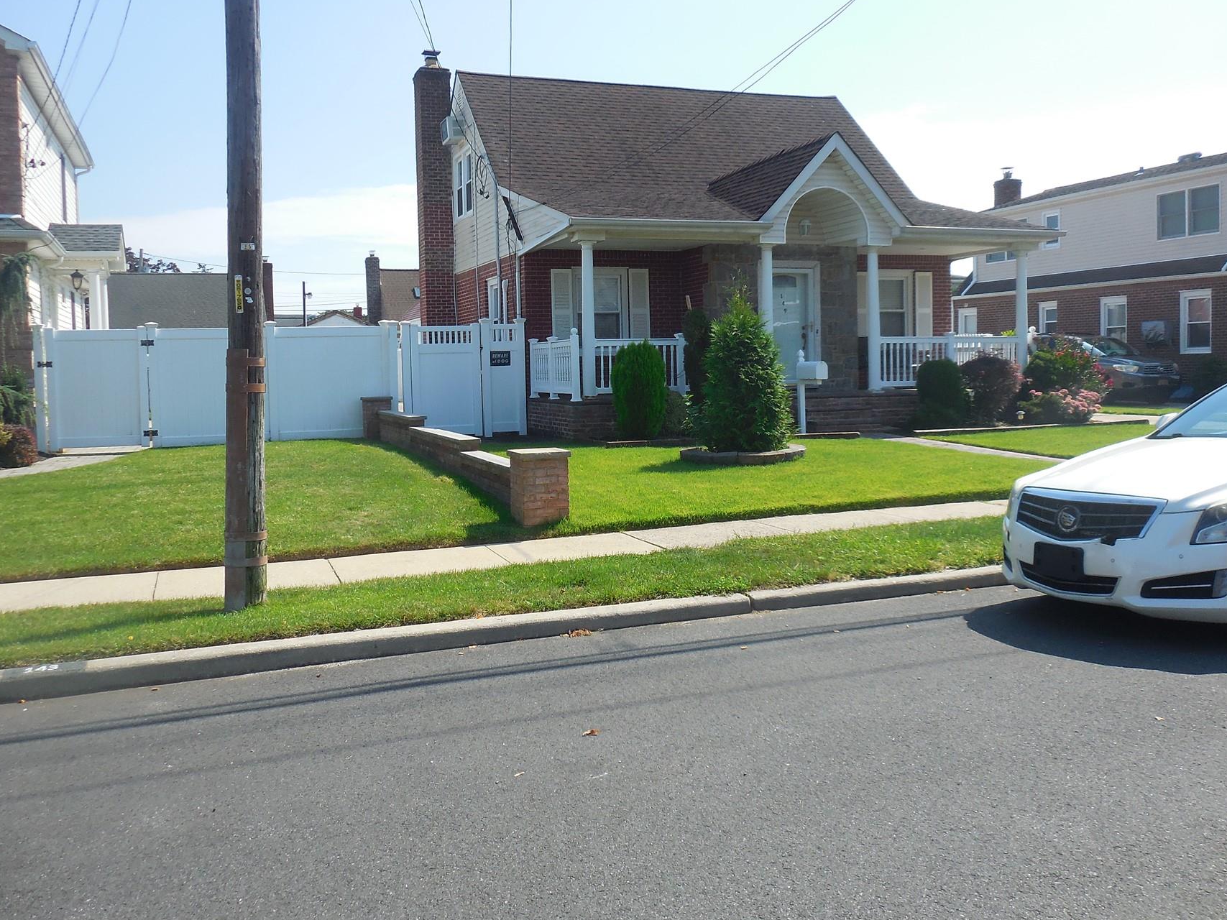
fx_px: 1063
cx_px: 592
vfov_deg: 46.7
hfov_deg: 60.0
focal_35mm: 30
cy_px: 418
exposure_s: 1/800
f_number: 3.7
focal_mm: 4.5
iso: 125
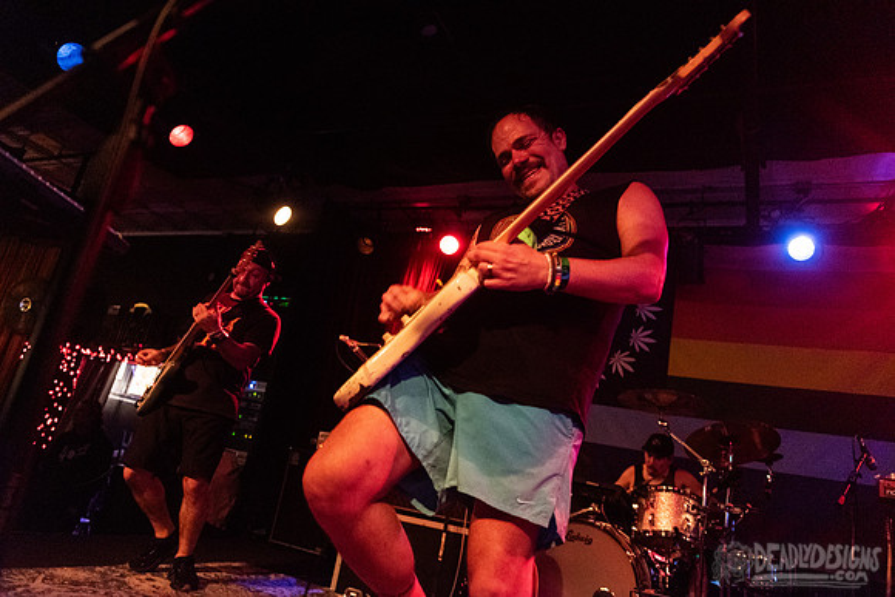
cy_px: 298
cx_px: 448
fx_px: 671
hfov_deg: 67.4
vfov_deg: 48.0
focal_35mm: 27
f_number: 3.2
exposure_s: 1/125
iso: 6400
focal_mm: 27
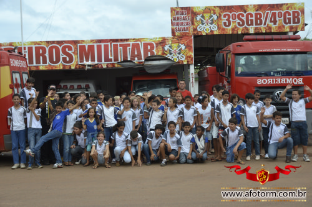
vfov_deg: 28.1
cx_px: 156
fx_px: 416
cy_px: 104
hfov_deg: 41.1
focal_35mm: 48
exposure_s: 1/1600
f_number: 5.6
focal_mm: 32
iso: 400
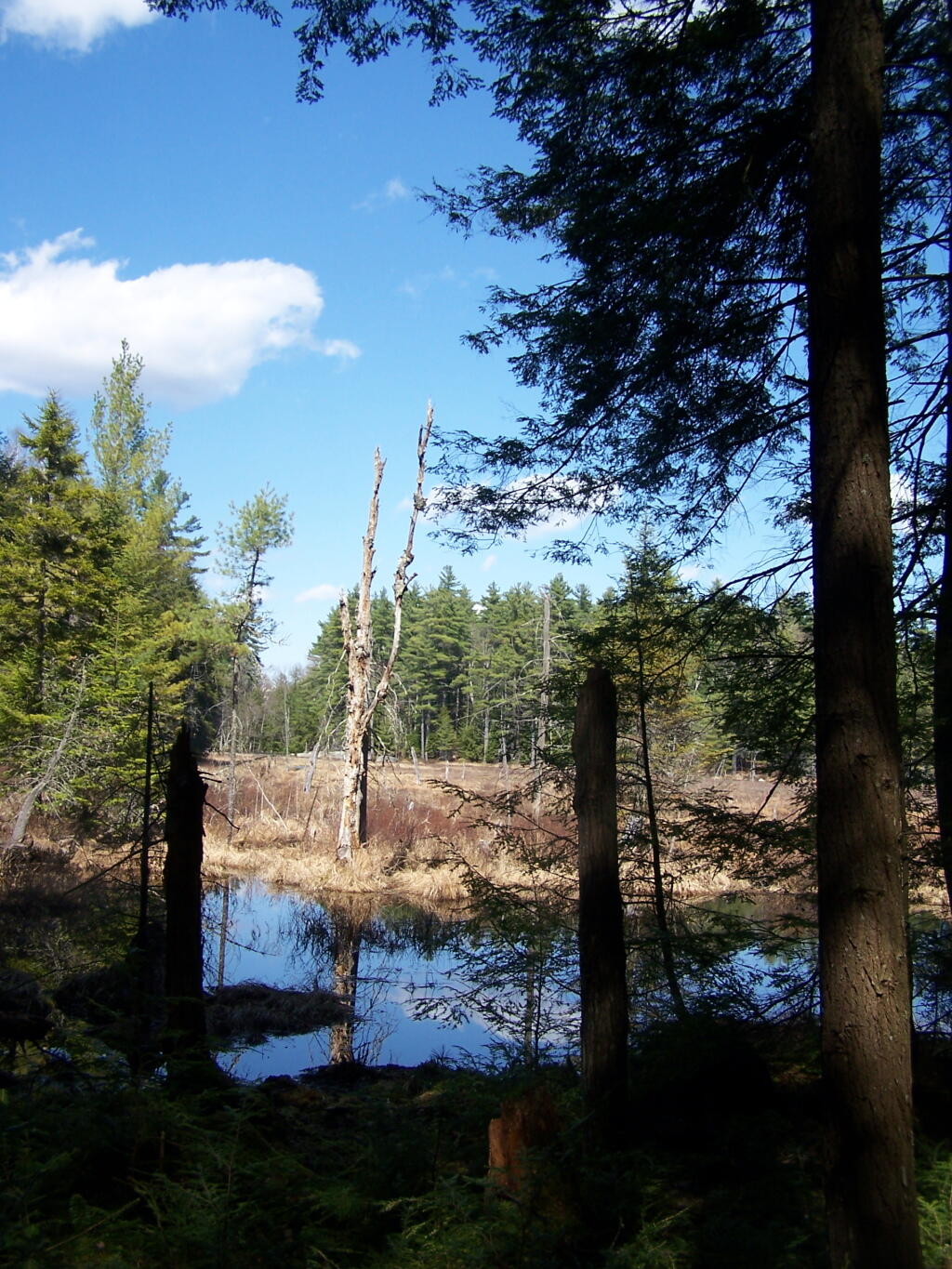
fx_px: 1393
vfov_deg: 49.0
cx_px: 476
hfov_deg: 37.7
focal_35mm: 38
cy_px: 634
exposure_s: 1/800
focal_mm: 6.3
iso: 80
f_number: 2.8
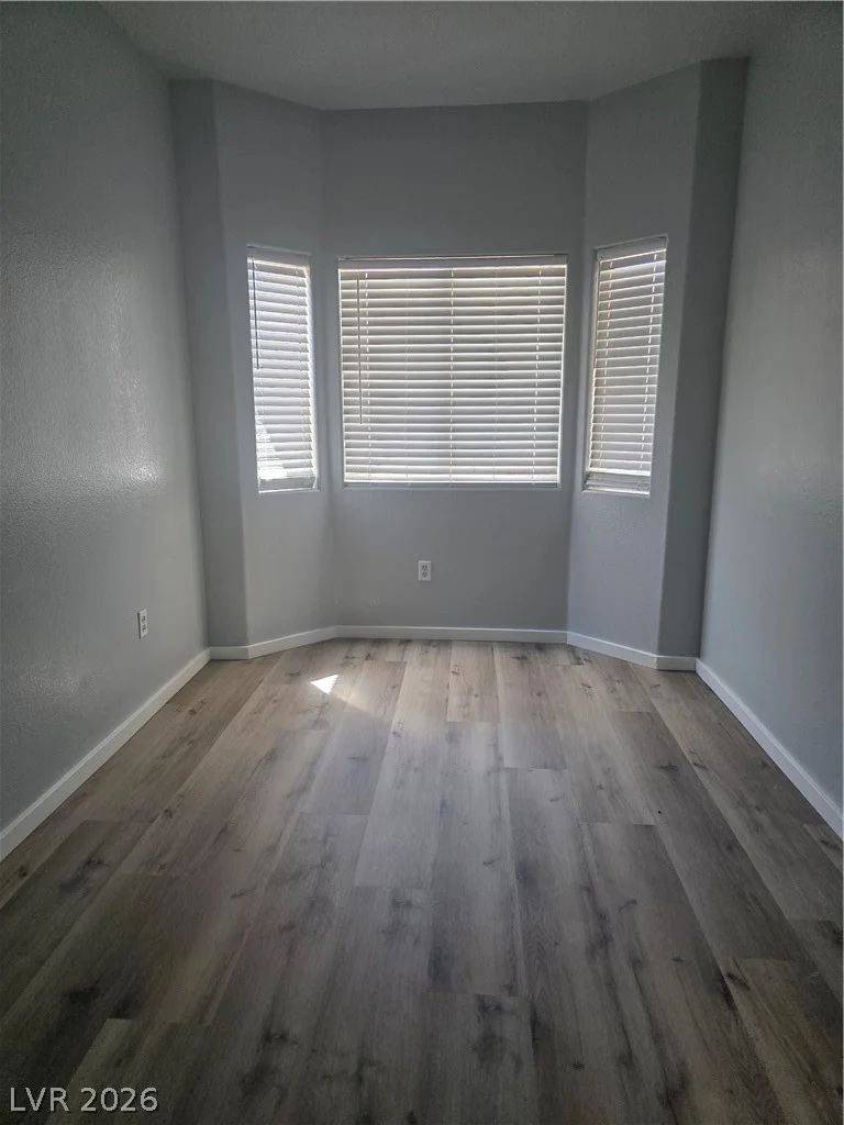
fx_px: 748
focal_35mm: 23
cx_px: 422
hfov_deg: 58.9
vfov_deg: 73.9
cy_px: 562
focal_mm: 6.3
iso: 200
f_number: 1.7
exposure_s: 1/180
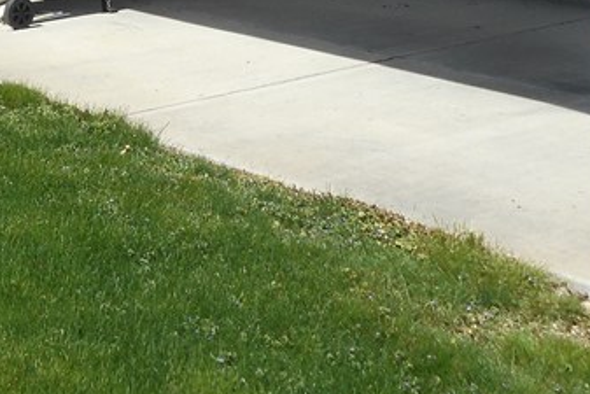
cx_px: -39
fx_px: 1295
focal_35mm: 79
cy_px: -205
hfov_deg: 24.2
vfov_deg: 15.8
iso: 80
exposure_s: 1/500
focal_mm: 4.5
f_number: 3.7
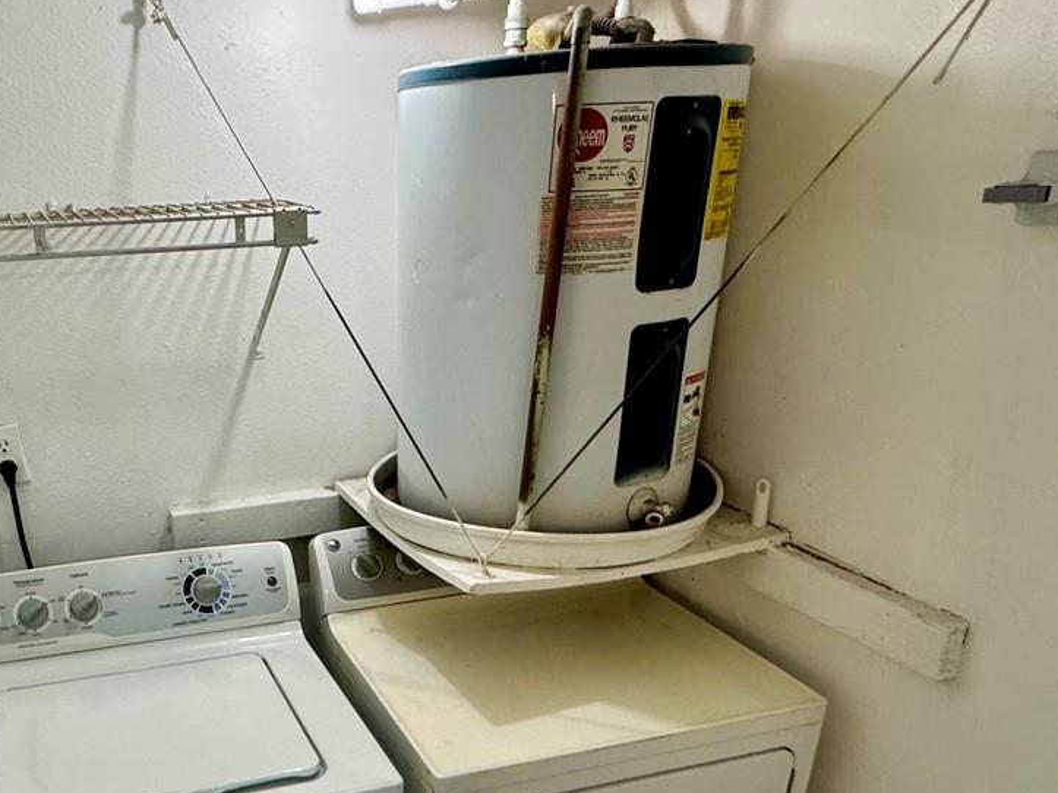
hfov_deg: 55.9
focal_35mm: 31
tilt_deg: -24.7
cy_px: 613
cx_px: 282
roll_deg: +3.8
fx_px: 947
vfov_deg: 43.7
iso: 200
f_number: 2.2
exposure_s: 1/120
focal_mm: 2.22
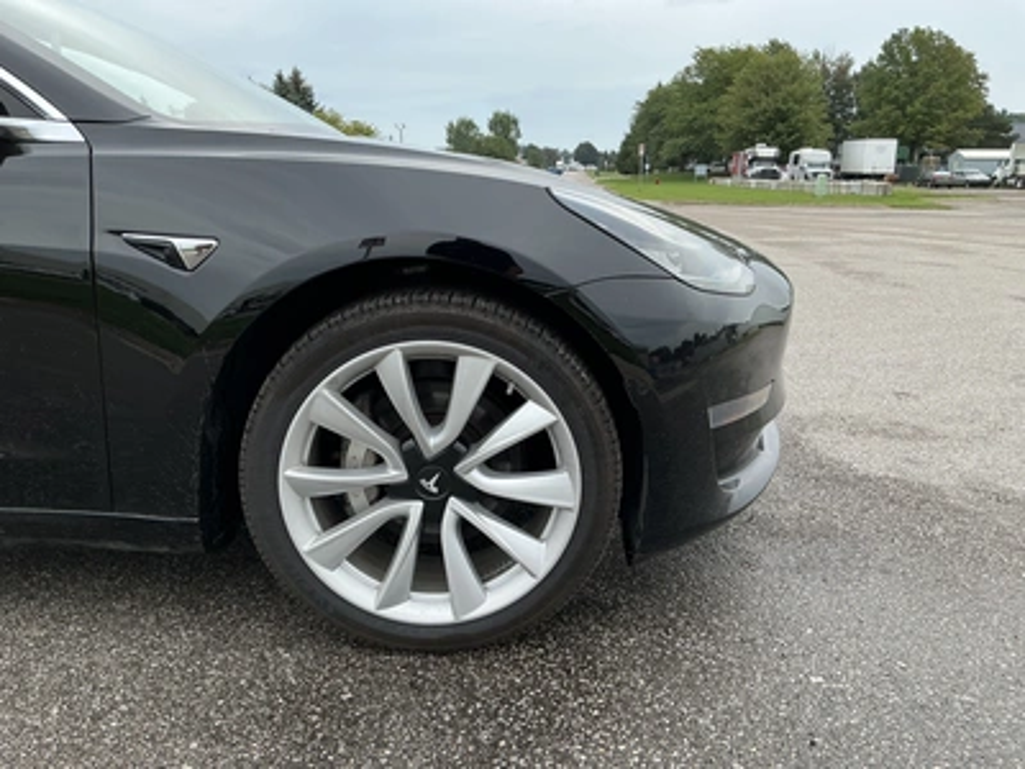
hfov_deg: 63.4
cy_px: 384
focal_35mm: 28
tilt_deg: -13.8
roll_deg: +0.4
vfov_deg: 49.7
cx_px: 512
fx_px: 829
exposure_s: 1/562
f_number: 1.8
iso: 25
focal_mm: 3
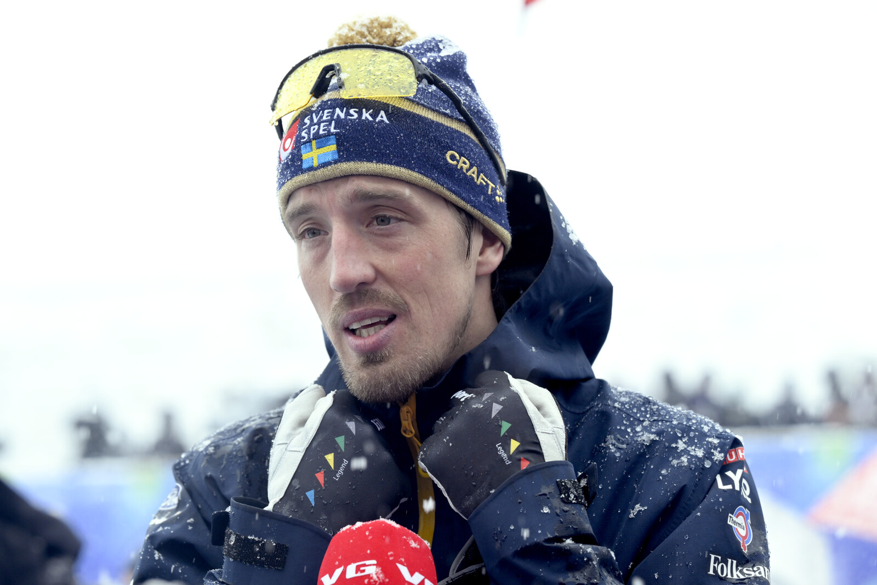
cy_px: 292
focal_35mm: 115
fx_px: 2802
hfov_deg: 17.8
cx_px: 438
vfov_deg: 11.9
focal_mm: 115
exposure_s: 1/250
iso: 640
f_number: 5
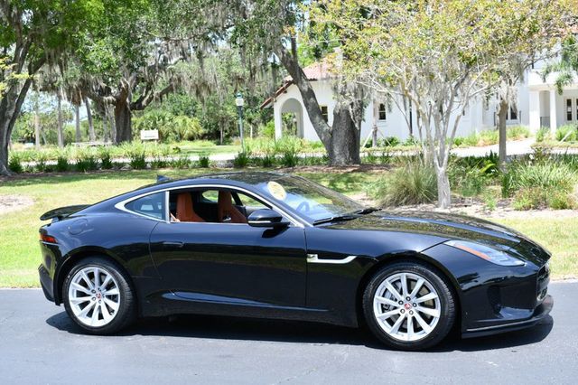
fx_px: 867
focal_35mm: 54
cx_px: 289
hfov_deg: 36.9
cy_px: 192
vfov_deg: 25.0
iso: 200
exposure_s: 1/250
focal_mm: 36
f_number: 7.1
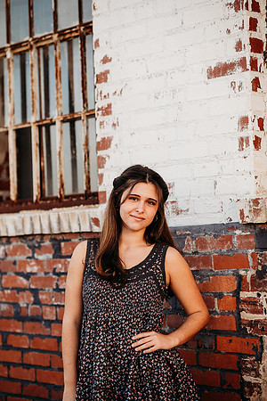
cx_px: 134
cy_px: 200
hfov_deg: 16.1
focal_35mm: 85
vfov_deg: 23.9
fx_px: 946
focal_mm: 85
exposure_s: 1/640
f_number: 2.2
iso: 100
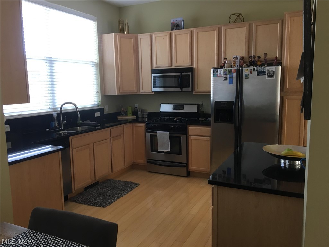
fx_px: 276
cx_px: 164
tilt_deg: -6.1
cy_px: 124
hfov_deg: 61.7
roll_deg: +0.8
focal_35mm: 29
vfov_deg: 48.2
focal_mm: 4.15
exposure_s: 1/30
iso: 64
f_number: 2.2
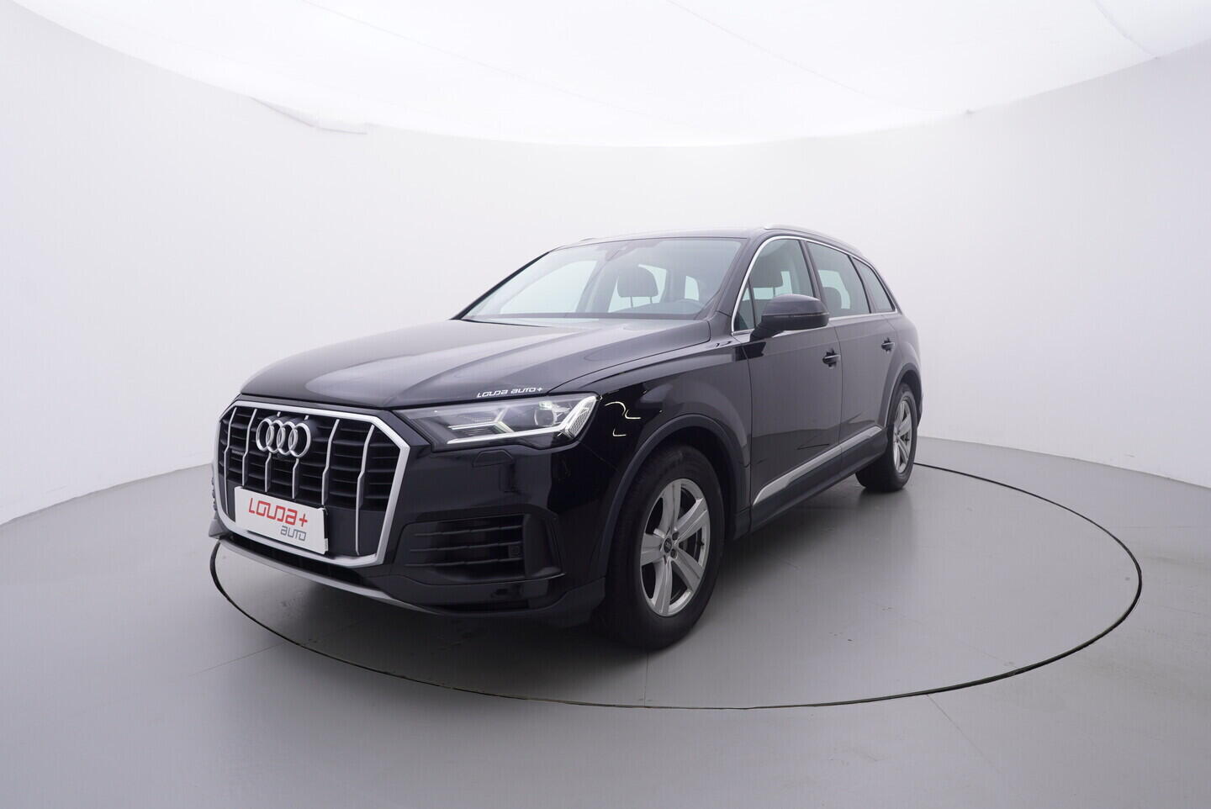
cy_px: 404
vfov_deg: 56.2
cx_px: 606
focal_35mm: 22
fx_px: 757
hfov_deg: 77.3
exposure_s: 1/80
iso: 200
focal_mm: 15
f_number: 5
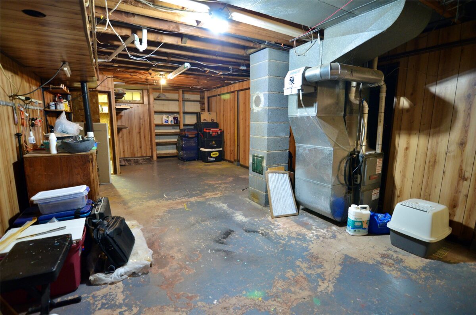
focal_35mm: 16
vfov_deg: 71.8
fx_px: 218
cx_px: 238
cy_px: 158
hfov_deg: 95.1
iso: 900
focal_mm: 11
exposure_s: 1/30
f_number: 2.8
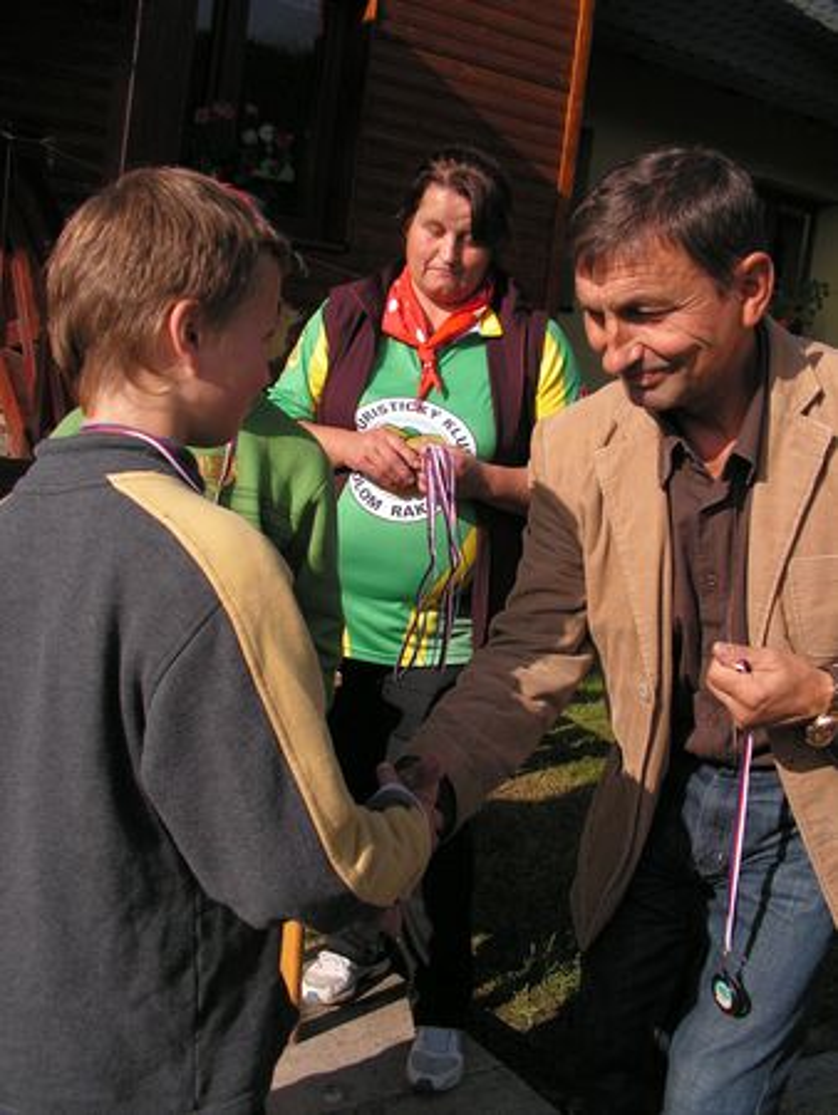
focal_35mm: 36
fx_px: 1161
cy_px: 558
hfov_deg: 39.7
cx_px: 419
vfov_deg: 51.3
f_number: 3.2
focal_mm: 6
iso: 50
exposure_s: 1/800
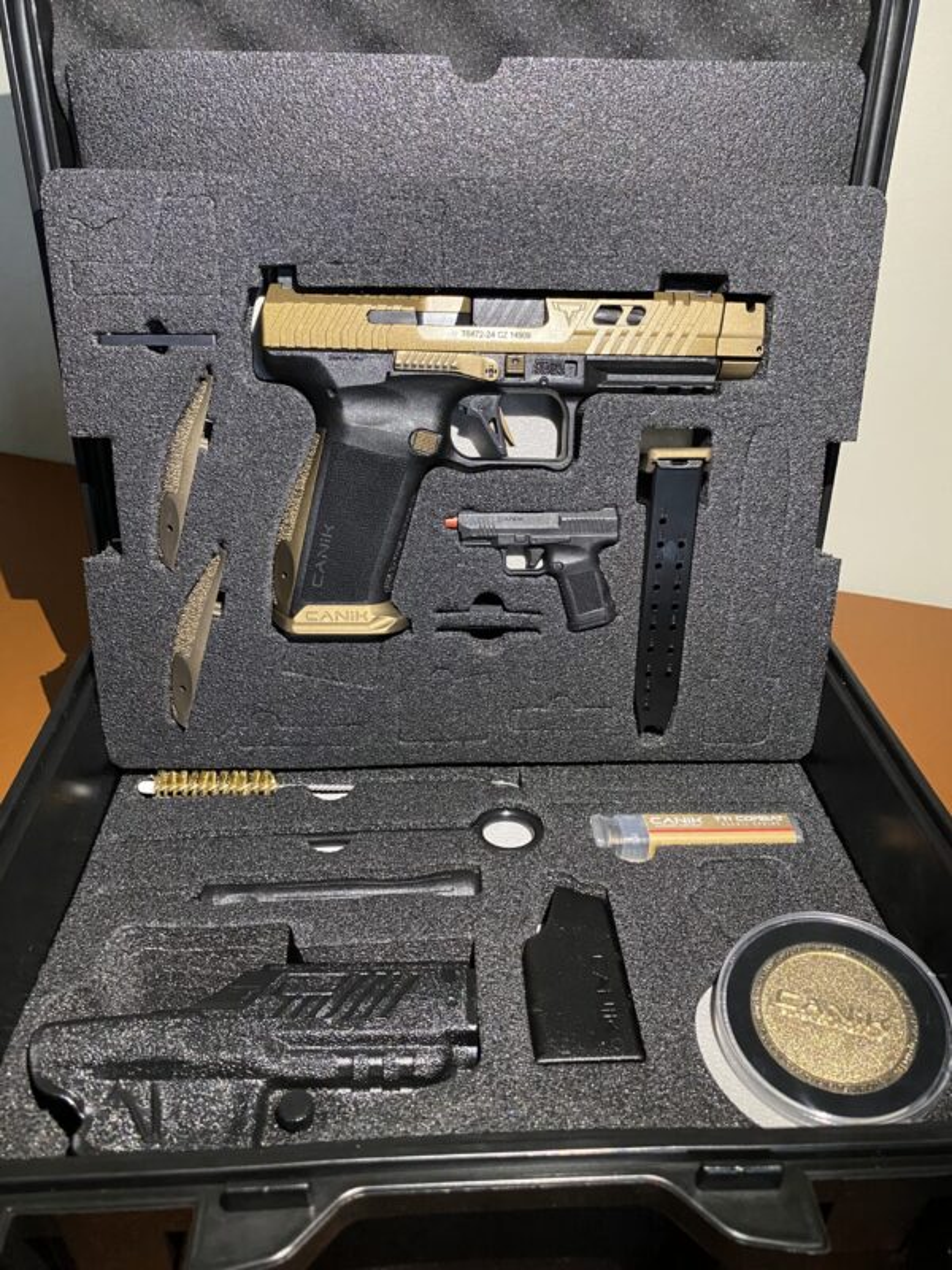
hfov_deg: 53.1
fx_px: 953
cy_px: 635
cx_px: 476
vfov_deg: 67.3
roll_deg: +0.1
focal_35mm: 26
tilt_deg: -30.8
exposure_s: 1/30
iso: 640
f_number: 1.8
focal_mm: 4.25
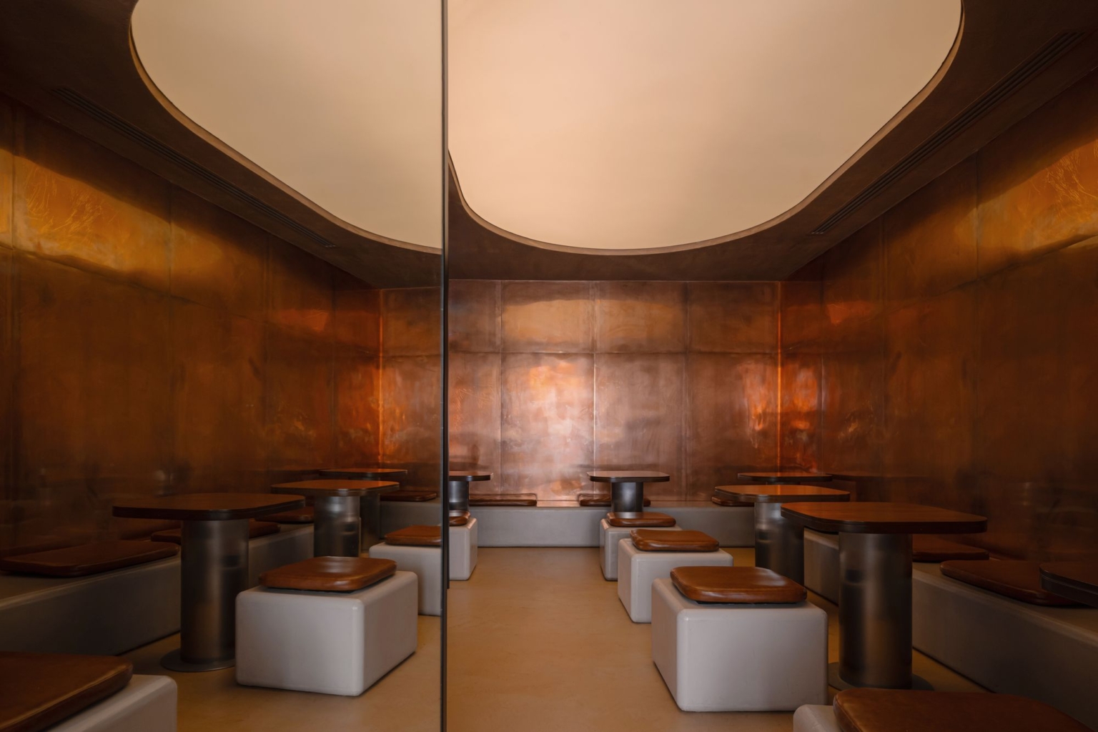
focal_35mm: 19
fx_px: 579
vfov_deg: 64.6
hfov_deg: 86.9
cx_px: 549
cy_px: 366
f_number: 8
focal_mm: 19
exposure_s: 1/4
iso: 400
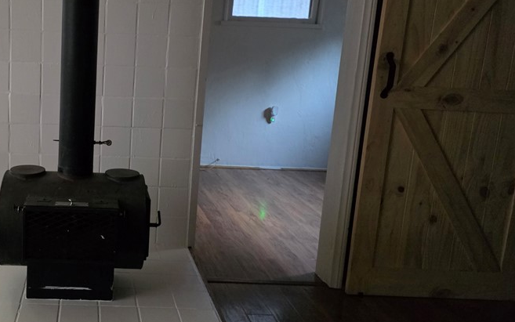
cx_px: 114
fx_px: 533
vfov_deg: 33.4
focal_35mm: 38
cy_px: 121
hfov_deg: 49.0
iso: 1600
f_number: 1.7
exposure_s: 1/120
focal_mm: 6.25
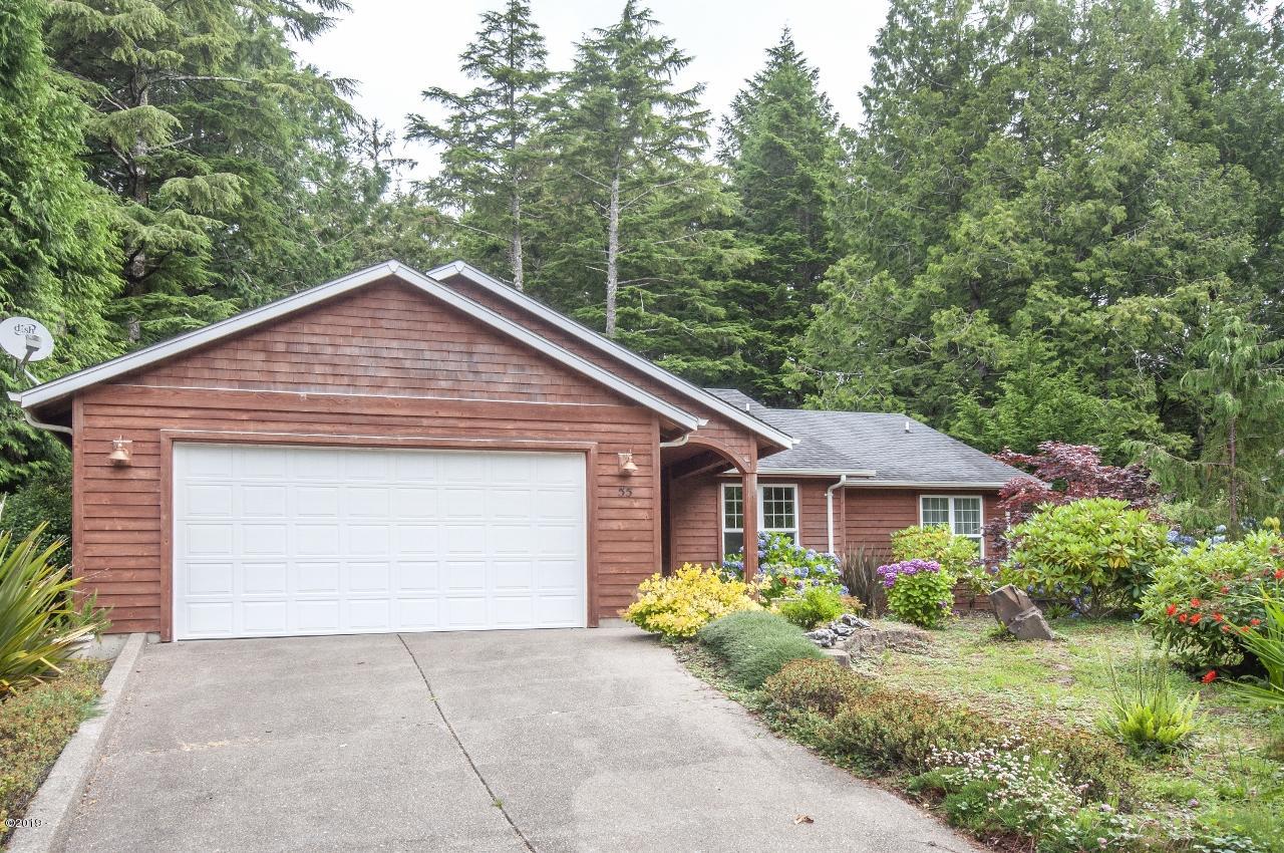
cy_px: 426
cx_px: 642
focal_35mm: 36
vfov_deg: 36.8
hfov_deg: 53.2
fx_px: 1282
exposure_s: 1/180
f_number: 8
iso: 250
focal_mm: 24
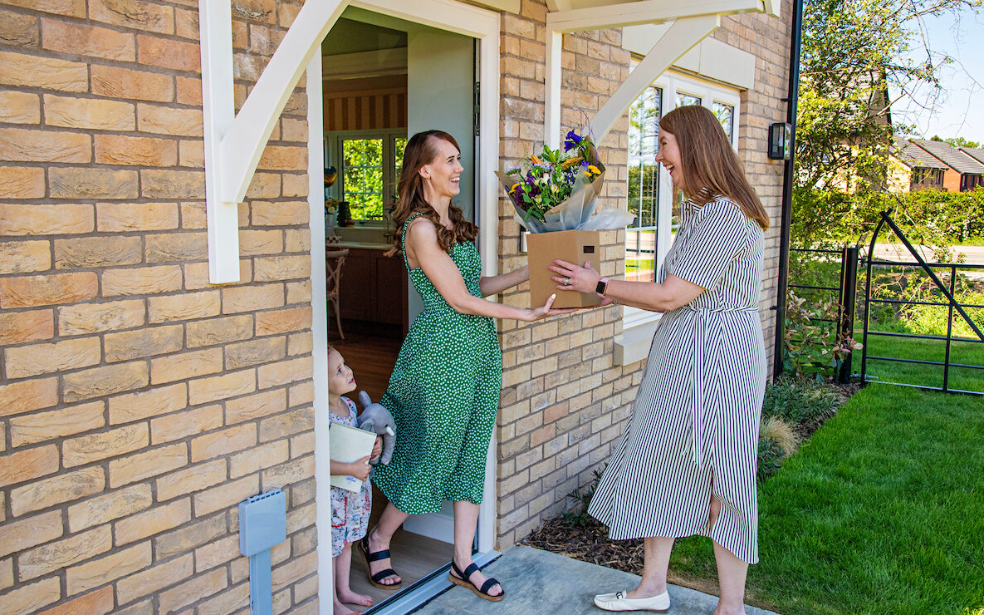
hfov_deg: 59.7
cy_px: 313
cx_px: 497
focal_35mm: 32
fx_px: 858
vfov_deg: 39.4
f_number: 7.1
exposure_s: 1/800
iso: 800
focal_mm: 31
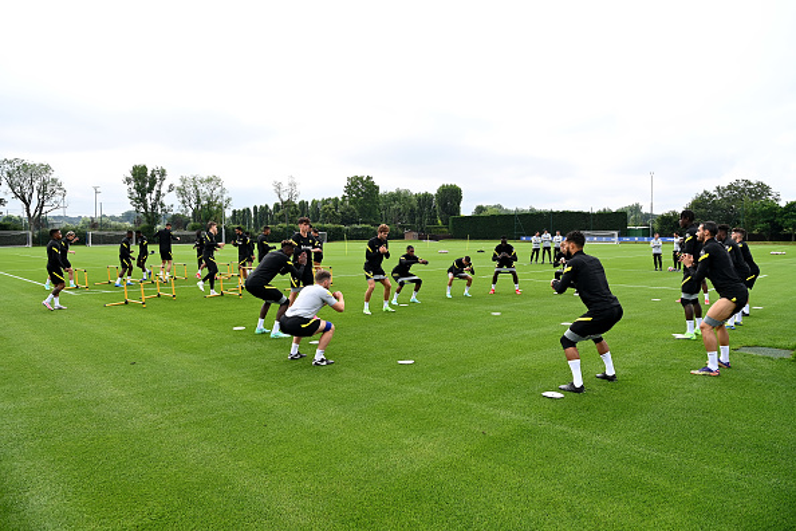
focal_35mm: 24
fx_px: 531
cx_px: 398
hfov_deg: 73.7
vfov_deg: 53.1
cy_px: 266
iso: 500
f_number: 9
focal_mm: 24
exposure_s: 1/1000
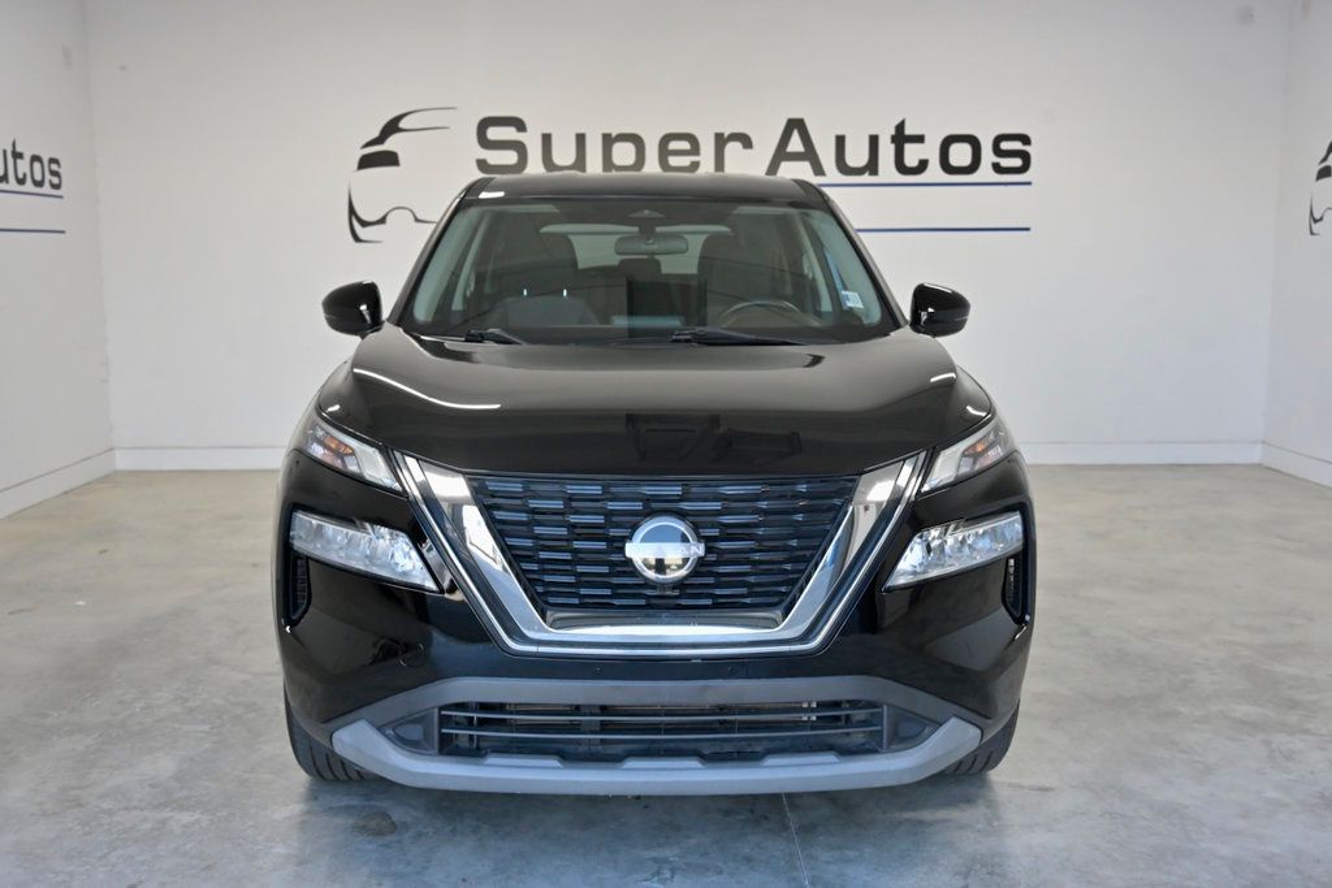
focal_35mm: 36
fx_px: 1332
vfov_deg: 36.9
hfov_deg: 53.1
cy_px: 444
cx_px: 666
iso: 2500
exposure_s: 1/800
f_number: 5.6
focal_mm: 36
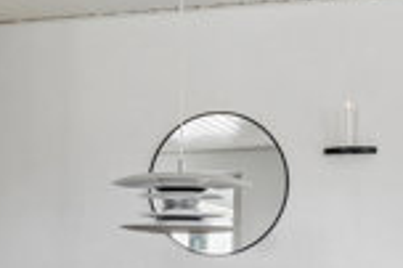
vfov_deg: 13.6
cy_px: 309
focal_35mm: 98
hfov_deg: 20.9
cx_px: 148
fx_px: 1092
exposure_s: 1/20
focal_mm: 18.5
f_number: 8
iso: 200
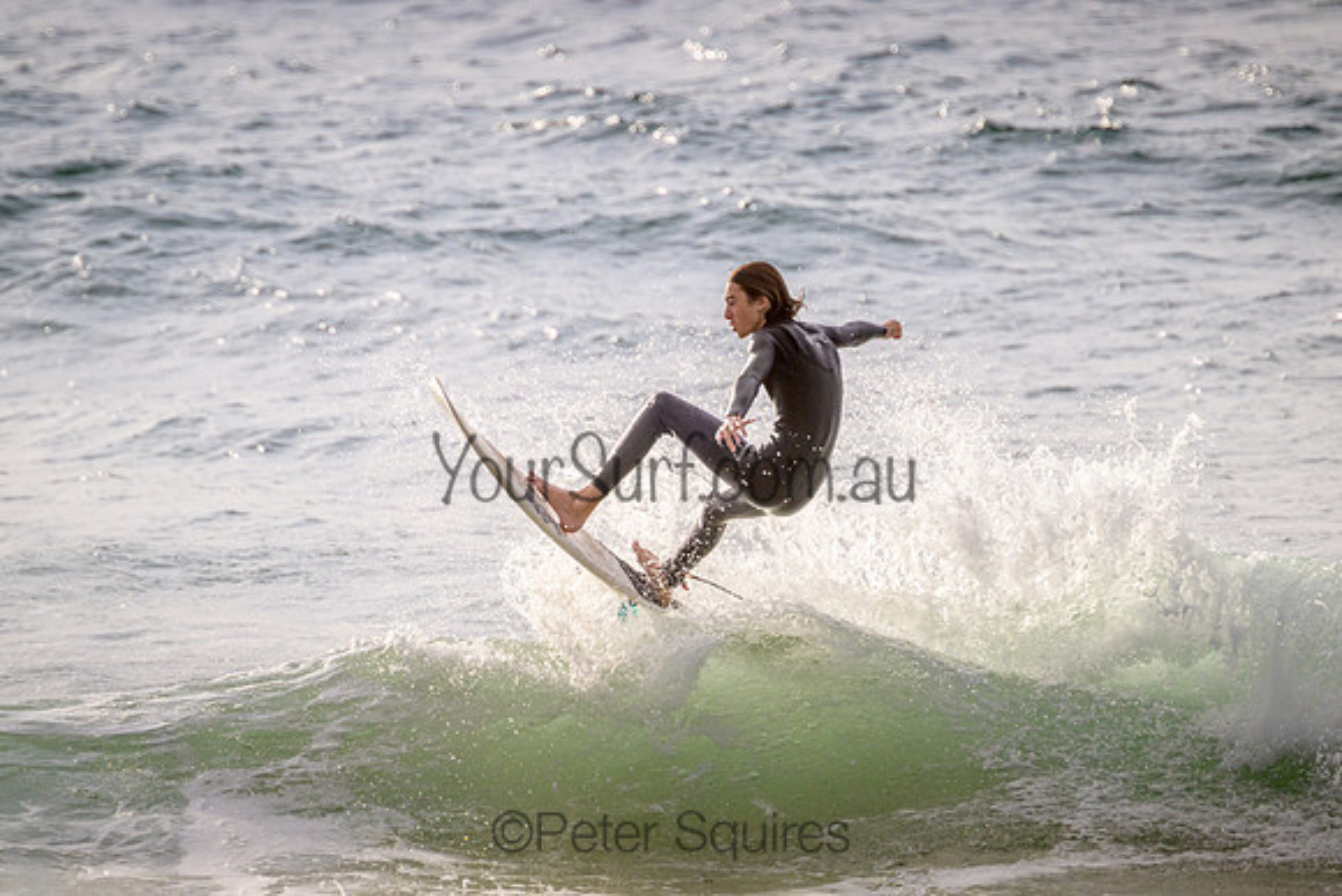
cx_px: 696
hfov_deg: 2.5
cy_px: 431
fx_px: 30943
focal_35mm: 830
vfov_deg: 1.7
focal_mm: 800
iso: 640
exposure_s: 1/2000
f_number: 11
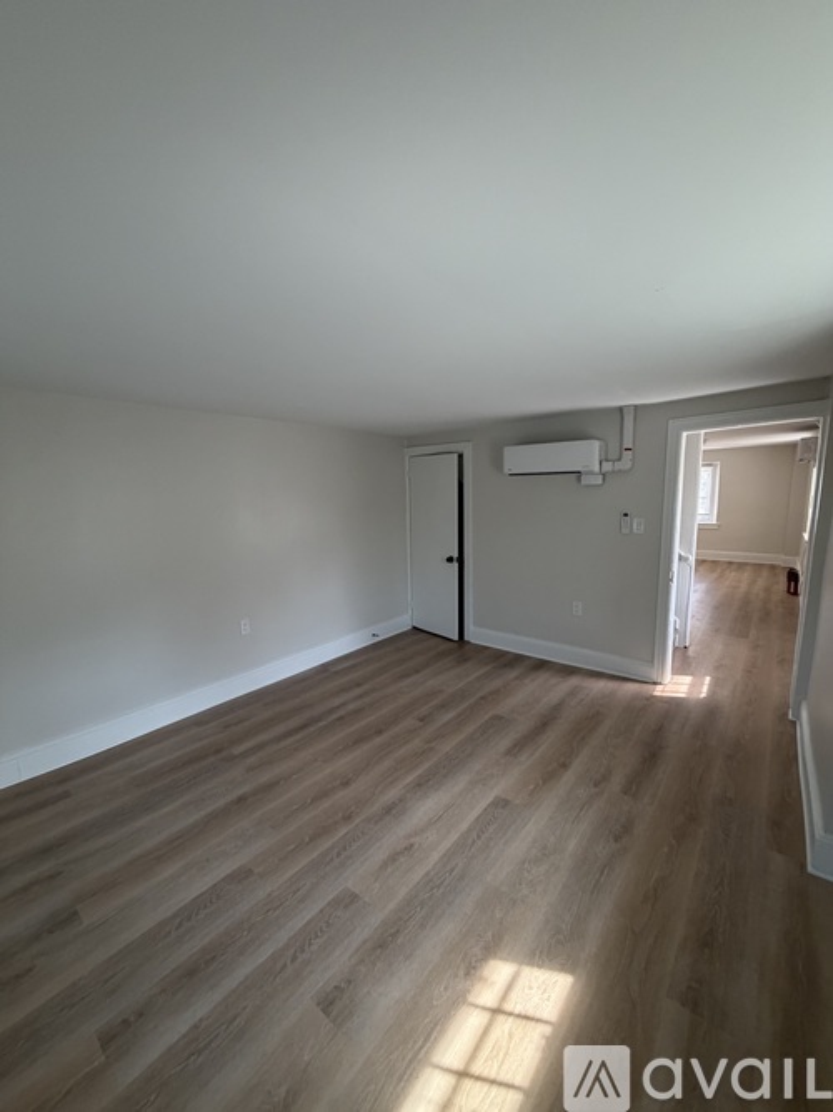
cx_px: 416
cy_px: 556
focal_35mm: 14
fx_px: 449
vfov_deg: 102.1
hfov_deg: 85.7
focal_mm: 2.22
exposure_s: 1/120
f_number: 2.2
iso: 250
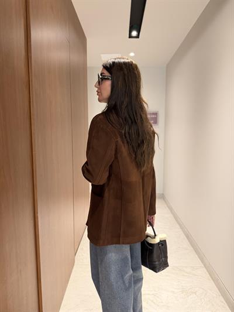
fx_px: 216
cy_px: 156
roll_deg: -0.4
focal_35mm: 24
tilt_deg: -5.7
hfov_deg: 56.8
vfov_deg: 71.6
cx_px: 117
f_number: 1.78
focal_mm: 6.76
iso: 500
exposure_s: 1/50
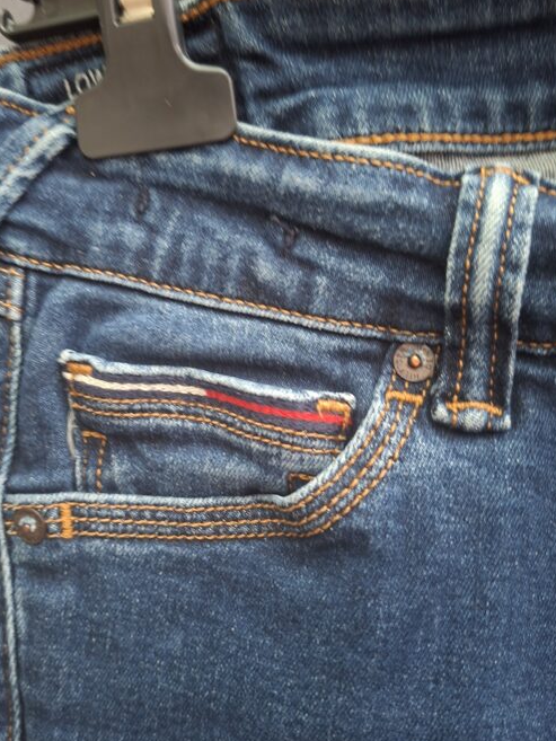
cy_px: 358
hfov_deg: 49.7
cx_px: 259
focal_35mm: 28
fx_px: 599
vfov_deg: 63.4
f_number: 1.8
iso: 400
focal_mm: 5.54
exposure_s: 1/30
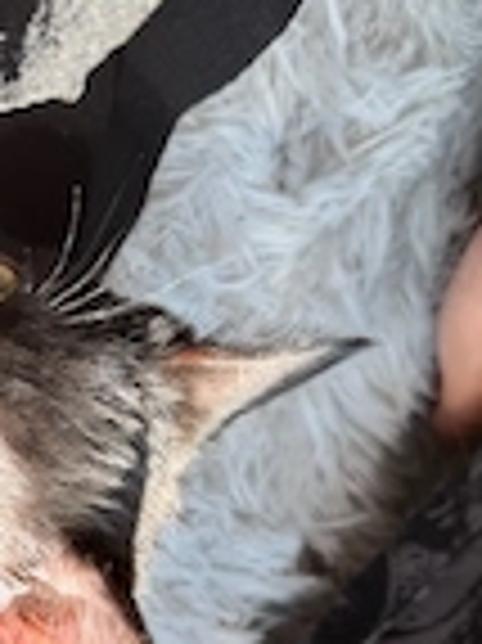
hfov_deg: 20.5
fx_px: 1246
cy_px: 658
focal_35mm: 67
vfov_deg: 27.2
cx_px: -99
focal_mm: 6.76
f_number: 1.78
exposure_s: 1/180
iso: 80
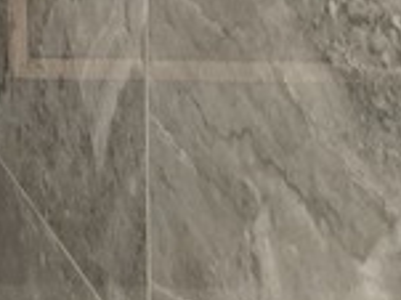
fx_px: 1806
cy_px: -597
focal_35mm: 156
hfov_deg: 10.4
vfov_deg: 8.1
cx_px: -656
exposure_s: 1/100
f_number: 1.7
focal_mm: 6.3
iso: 500
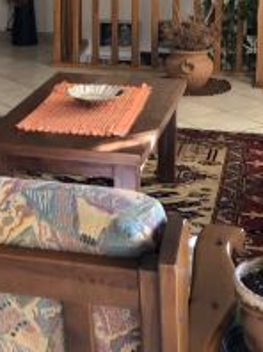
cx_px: 9
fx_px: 863
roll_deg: +2.3
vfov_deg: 22.7
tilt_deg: -11.1
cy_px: 60
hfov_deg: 17.0
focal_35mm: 85
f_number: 1.8
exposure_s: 1/20
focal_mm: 3.99
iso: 40
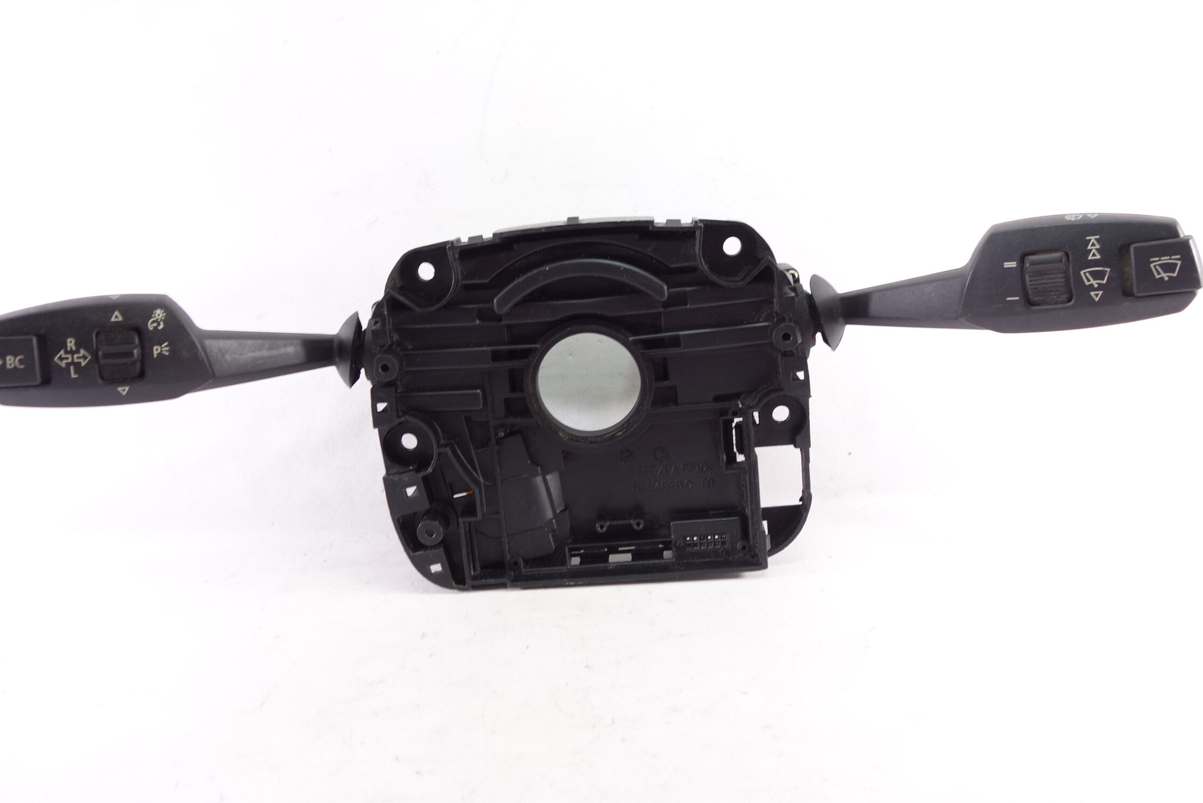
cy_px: 359
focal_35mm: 32
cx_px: 599
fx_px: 1069
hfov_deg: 58.7
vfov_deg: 41.1
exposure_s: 1/10
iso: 125
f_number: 3.5
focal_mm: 10.4
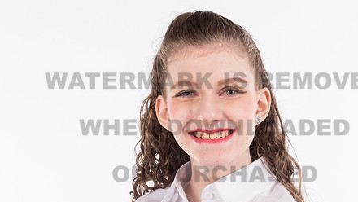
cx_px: 229
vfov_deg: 9.2
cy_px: 131
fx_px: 1254
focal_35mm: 132
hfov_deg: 16.2
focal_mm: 85
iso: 320
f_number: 11
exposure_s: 1/200
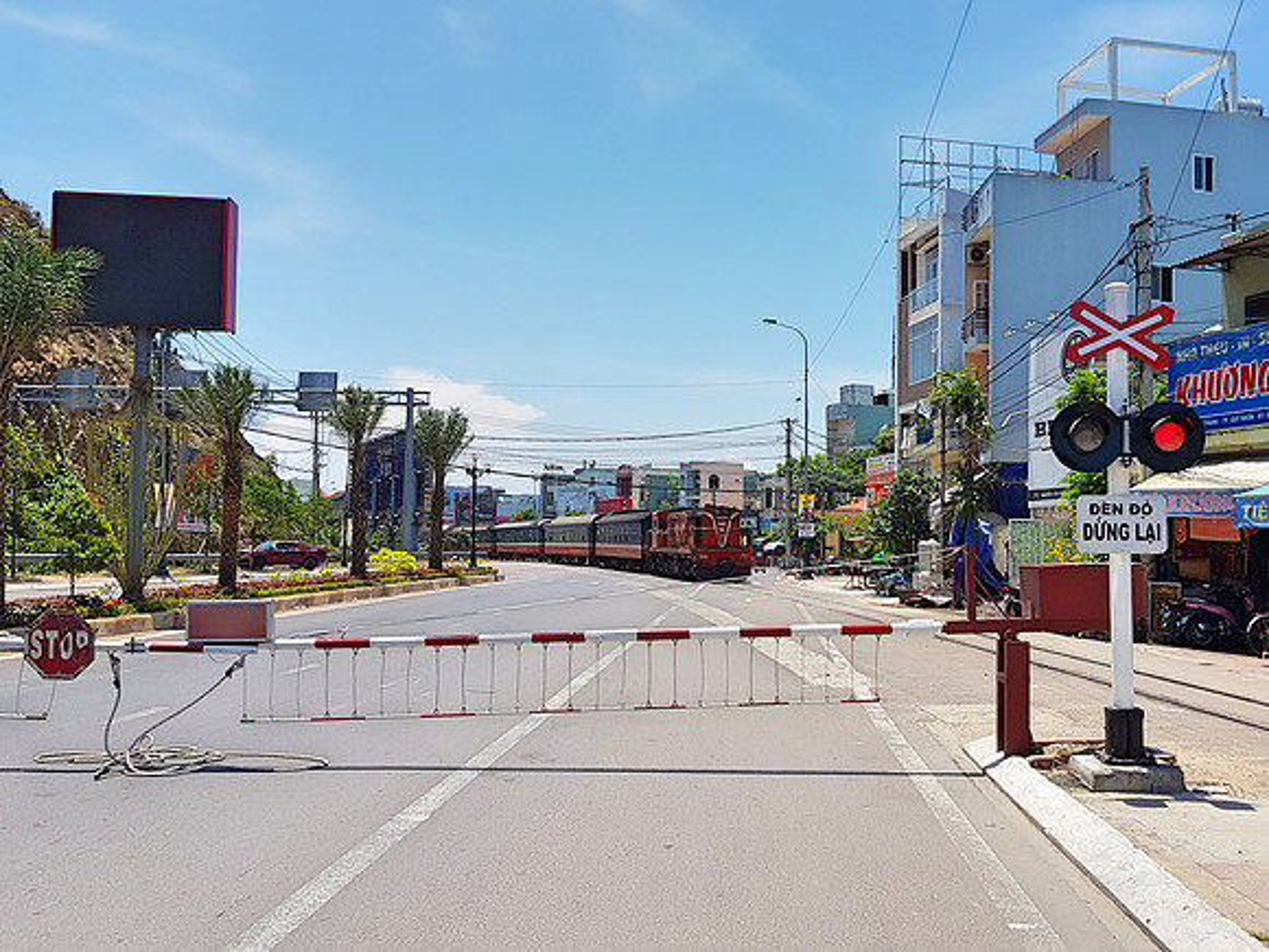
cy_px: 476
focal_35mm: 26
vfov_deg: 53.1
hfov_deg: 67.3
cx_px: 634
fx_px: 953
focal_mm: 4.2
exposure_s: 1/2368
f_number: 1.7
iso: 40
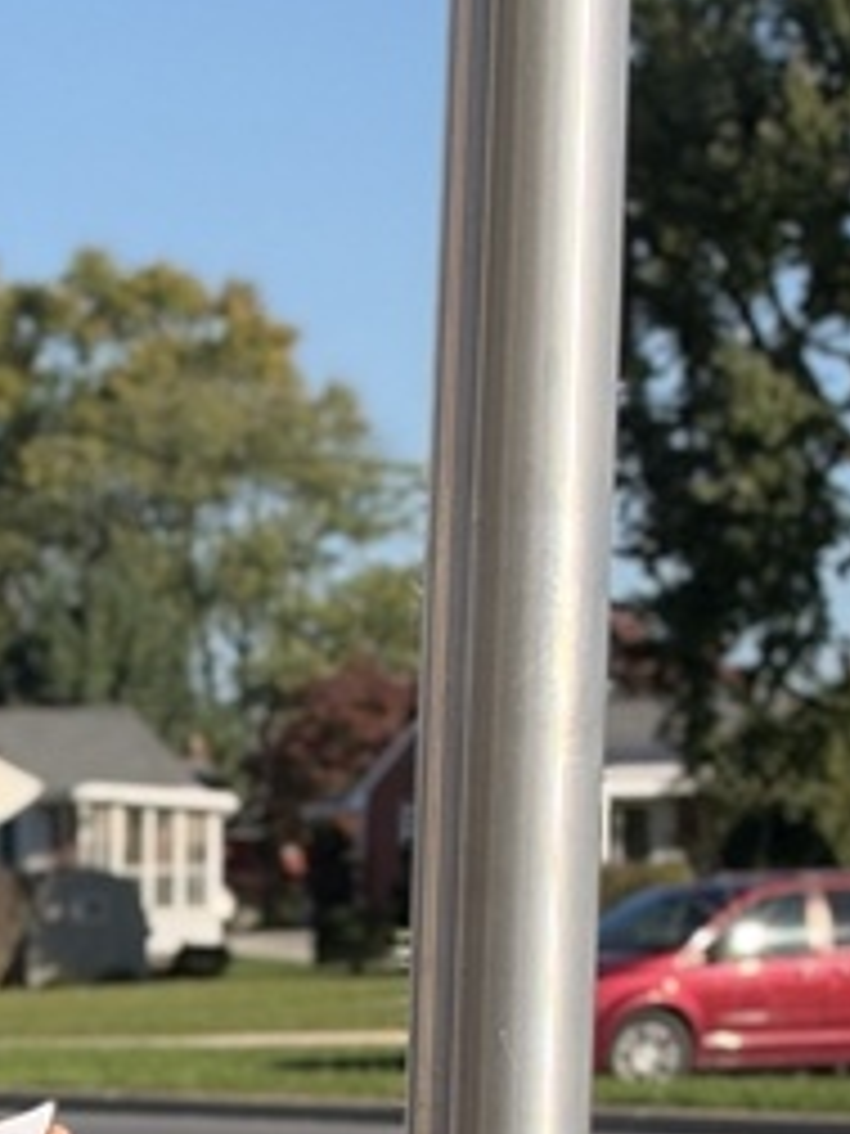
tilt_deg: -8.0
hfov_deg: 7.4
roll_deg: +0.1
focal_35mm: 195
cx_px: -697
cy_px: 1791
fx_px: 6384
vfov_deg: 9.8
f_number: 1.8
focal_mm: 6.93
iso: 64
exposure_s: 1/2801
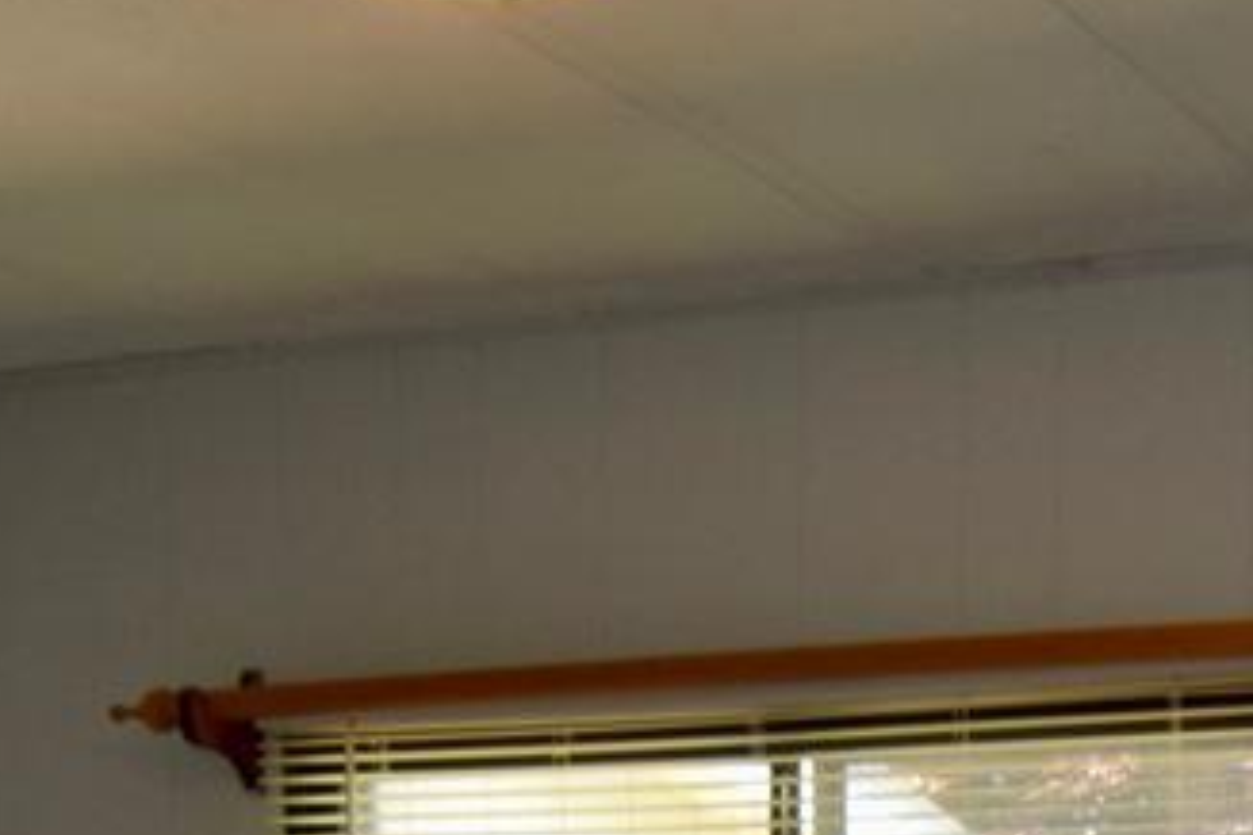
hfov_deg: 20.5
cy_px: 1505
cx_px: 858
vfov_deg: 12.6
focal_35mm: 99
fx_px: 3453
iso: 450
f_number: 5.6
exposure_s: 1/125
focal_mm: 15
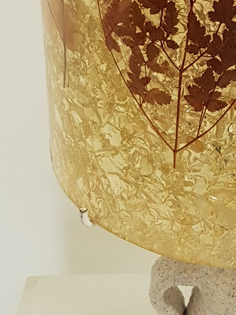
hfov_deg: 11.9
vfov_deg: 15.7
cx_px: 251
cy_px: 6
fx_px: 1118
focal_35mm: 123
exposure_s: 1/50
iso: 64
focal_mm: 4.2
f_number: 1.7
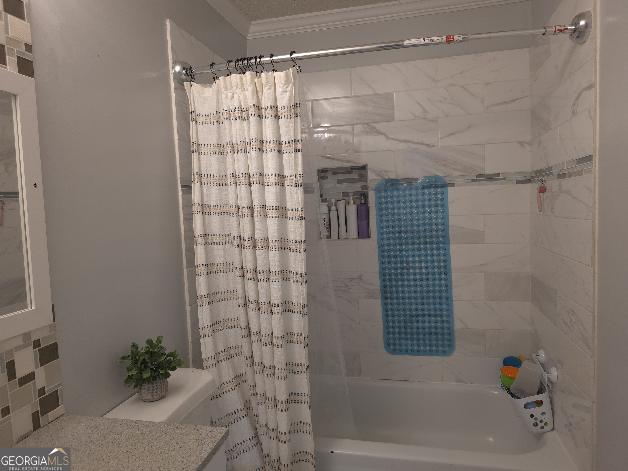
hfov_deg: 73.9
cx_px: 314
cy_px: 236
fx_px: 417
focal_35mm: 23
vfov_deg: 58.9
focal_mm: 6.3
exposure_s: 1/60
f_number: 1.7
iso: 250
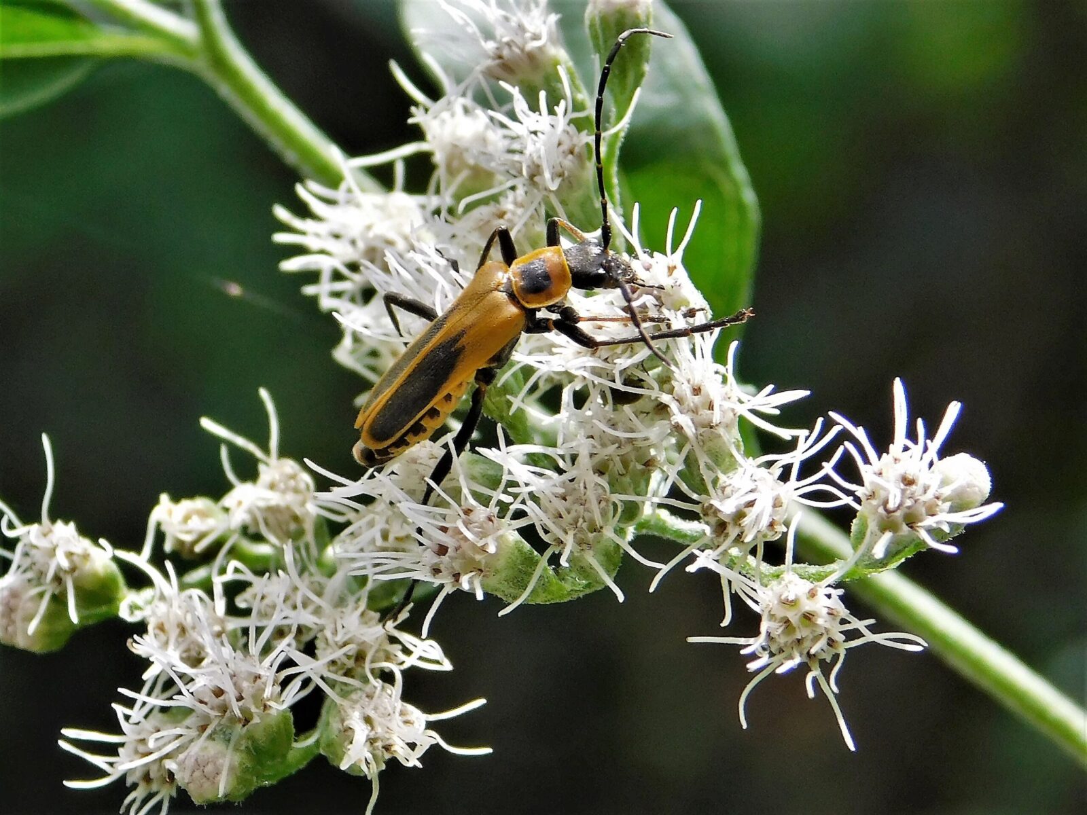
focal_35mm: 134
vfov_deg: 11.1
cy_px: 408
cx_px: 544
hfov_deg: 14.7
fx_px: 4208
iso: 125
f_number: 5
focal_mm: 23.7
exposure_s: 1/200
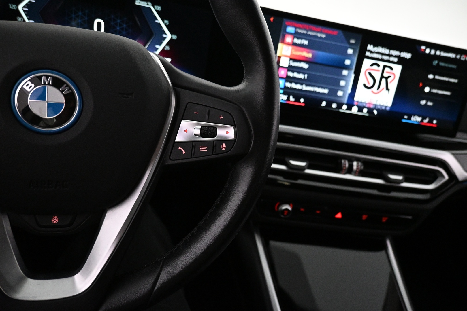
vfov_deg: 53.1
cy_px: 156
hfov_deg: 73.7
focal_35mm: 24
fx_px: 311
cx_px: 234
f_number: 3.5
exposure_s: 1/160
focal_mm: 16
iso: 4000
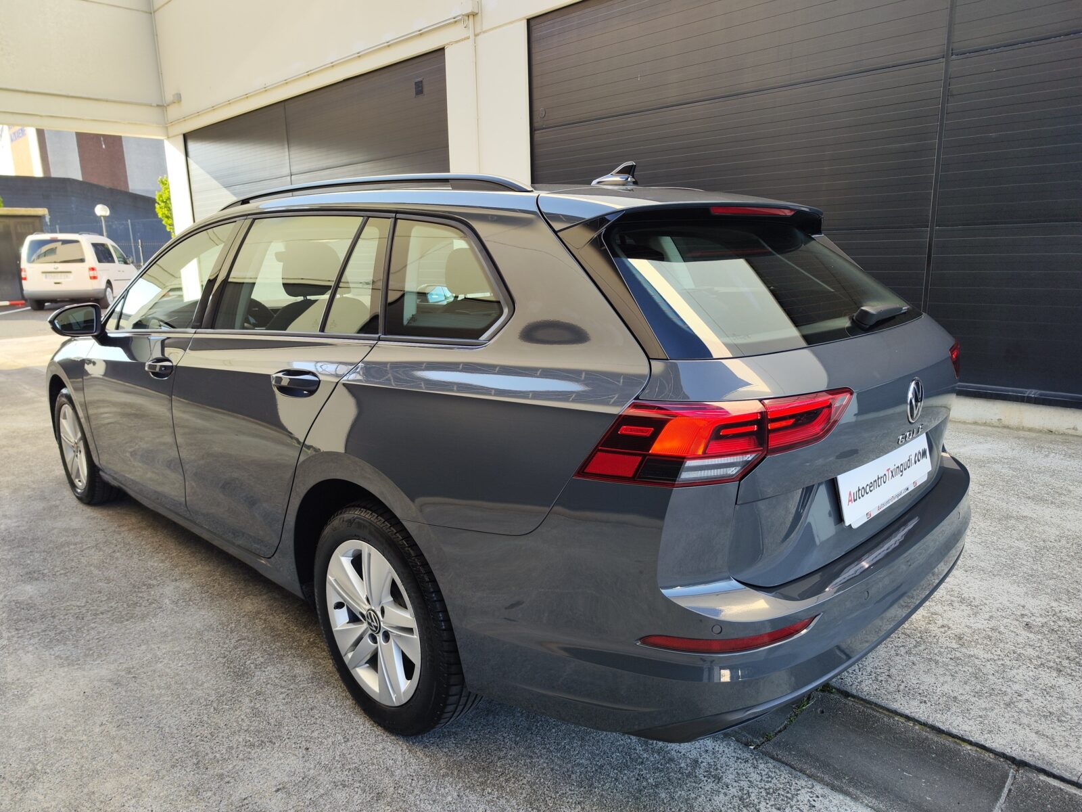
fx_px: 719
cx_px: 541
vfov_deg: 58.9
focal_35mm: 23
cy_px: 406
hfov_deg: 73.9
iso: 50
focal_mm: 7.01
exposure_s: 1/157
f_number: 1.69
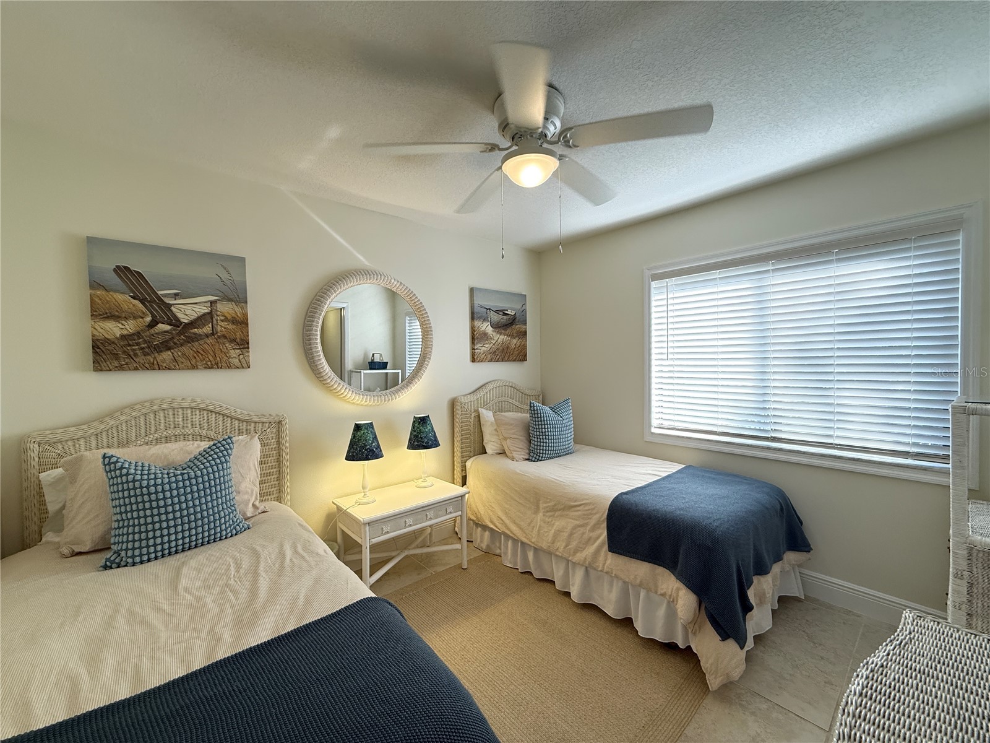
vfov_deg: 85.7
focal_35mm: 14
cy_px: 372
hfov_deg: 102.1
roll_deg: +1.0
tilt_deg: -0.5
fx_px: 400
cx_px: 495
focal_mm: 2.22
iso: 200
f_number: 2.2
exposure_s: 1/120
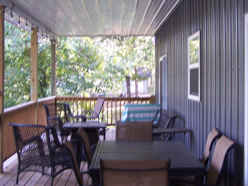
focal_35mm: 59
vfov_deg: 24.7
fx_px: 423
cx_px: 127
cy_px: 66
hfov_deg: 32.7
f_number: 2.8
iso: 80
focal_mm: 6.3
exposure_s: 1/30
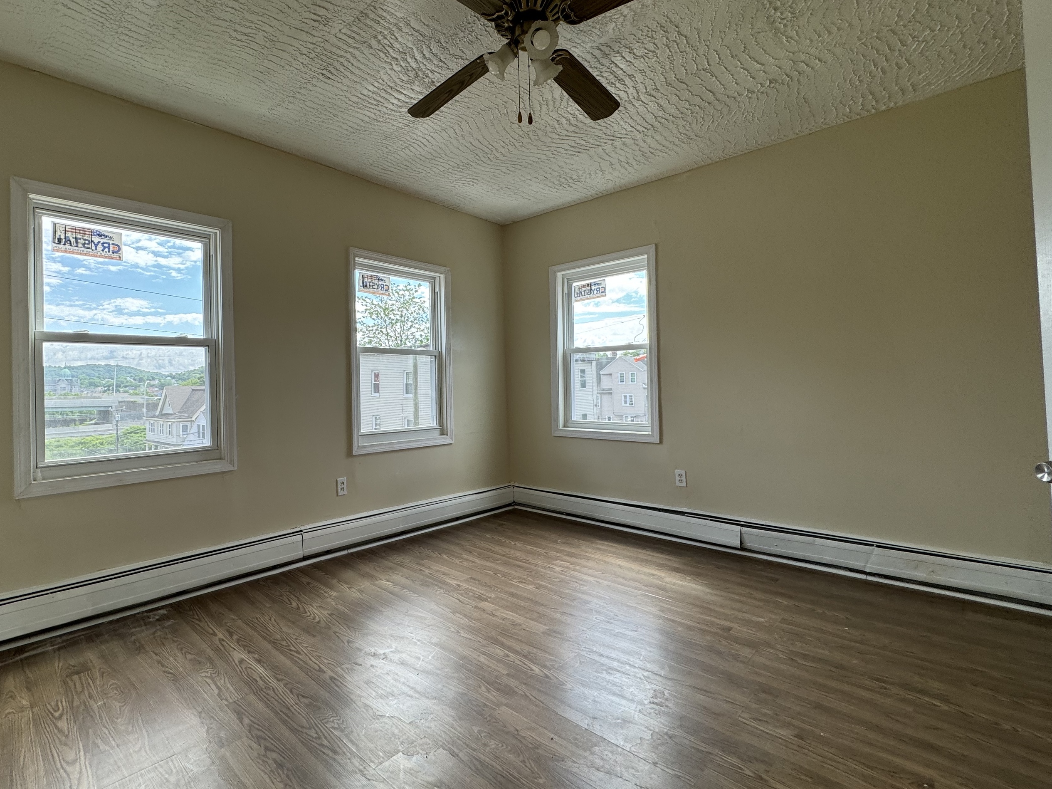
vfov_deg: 74.7
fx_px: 517
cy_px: 376
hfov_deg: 90.1
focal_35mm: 17
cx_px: 430
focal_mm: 2.22
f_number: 2.2
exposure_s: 1/152
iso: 40
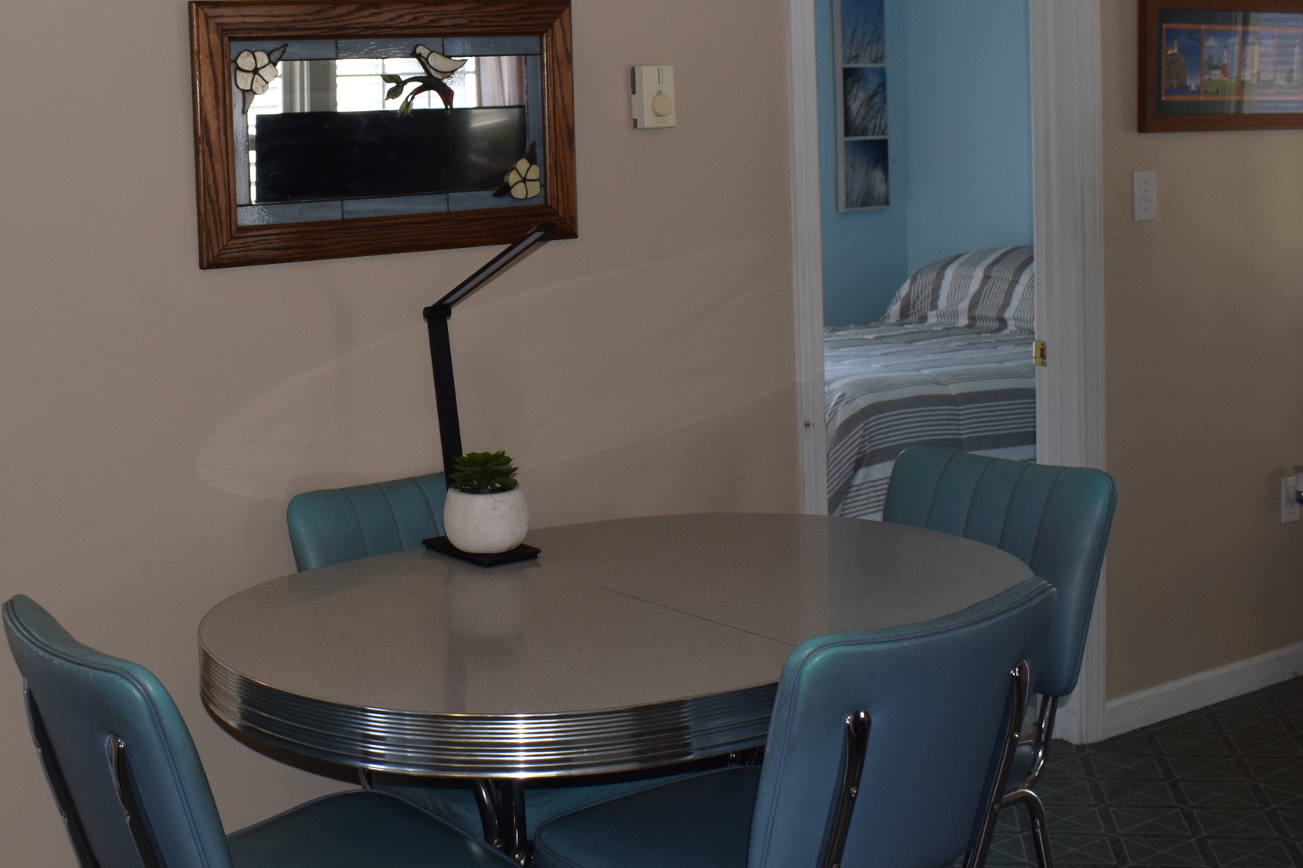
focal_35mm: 49
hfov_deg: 39.7
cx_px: 396
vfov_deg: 27.3
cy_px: 288
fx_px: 1773
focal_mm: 18
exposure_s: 1/125
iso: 450
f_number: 5.6
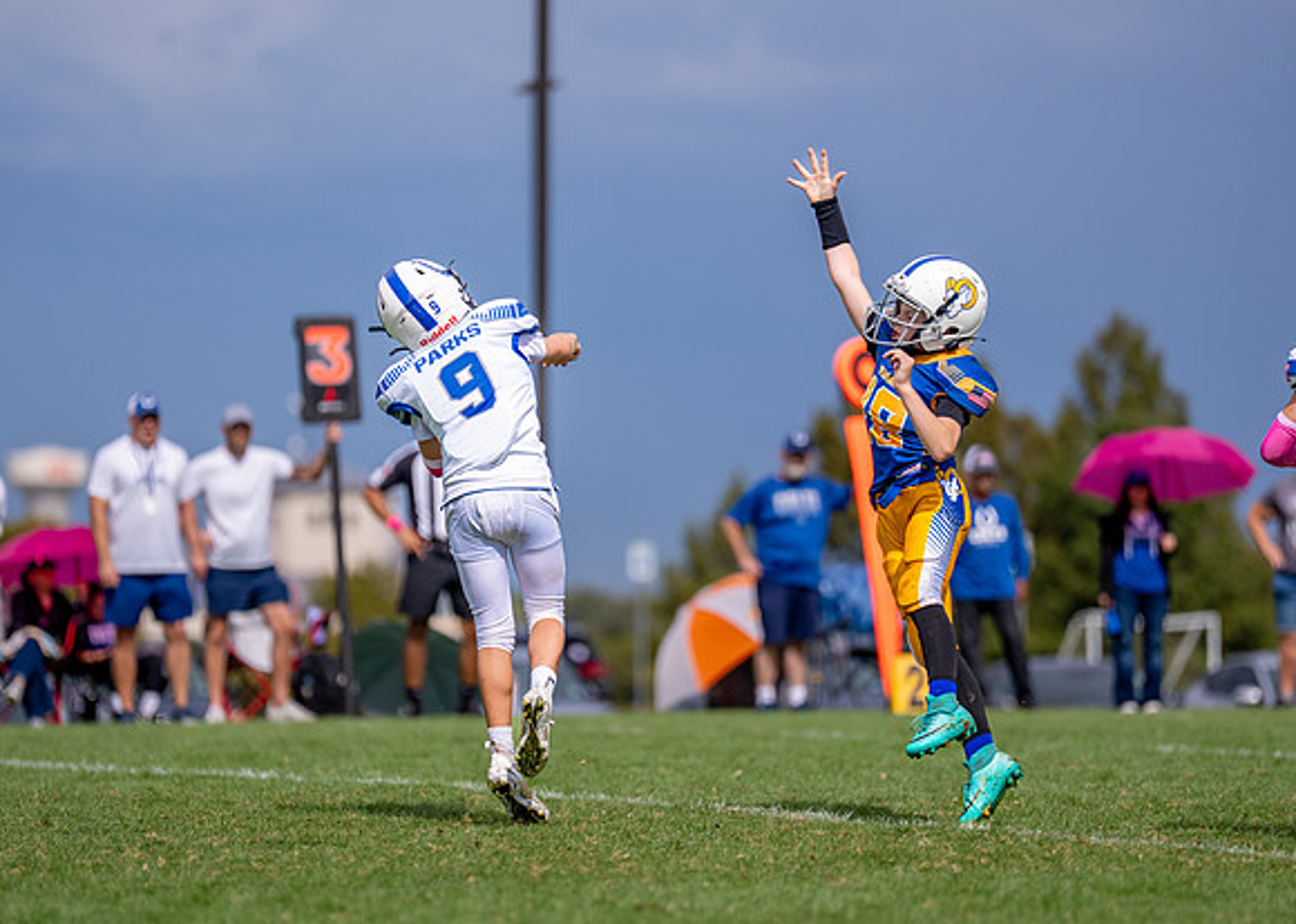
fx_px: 9372
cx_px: 620
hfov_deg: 7.9
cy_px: 504
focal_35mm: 255
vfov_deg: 5.7
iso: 250
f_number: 2.8
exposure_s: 1/6400
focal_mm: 200
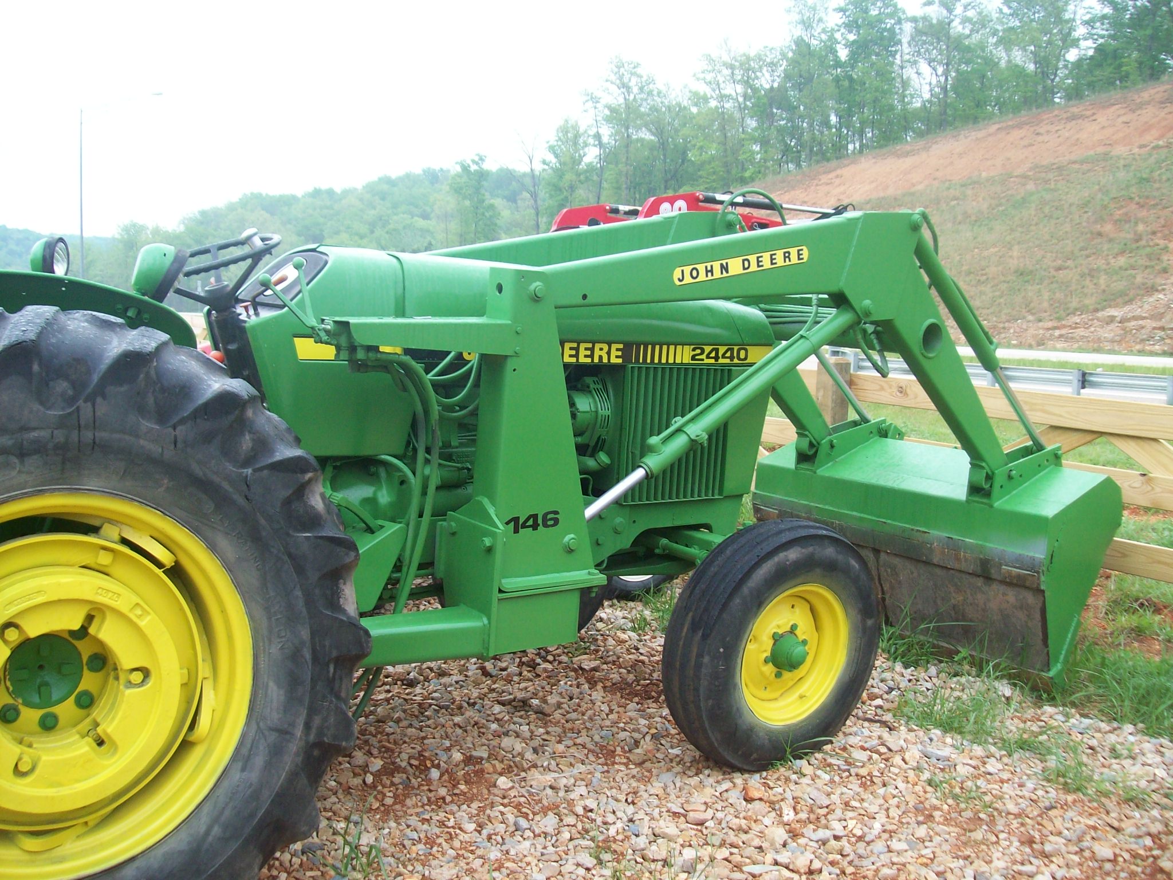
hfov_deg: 51.4
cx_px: 586
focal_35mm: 36
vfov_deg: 39.7
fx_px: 1220
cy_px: 440
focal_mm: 6
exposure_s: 1/156
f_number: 2.7
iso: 80
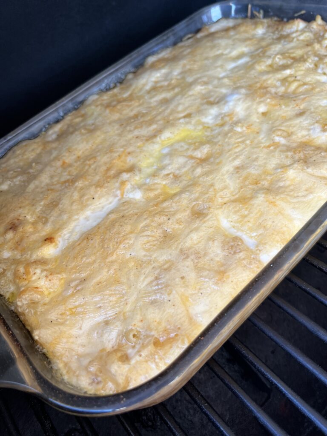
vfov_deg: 67.3
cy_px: 218
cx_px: 164
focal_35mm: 26
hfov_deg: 53.1
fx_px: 327
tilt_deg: -46.6
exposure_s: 1/122
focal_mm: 5.1
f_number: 1.6
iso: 100
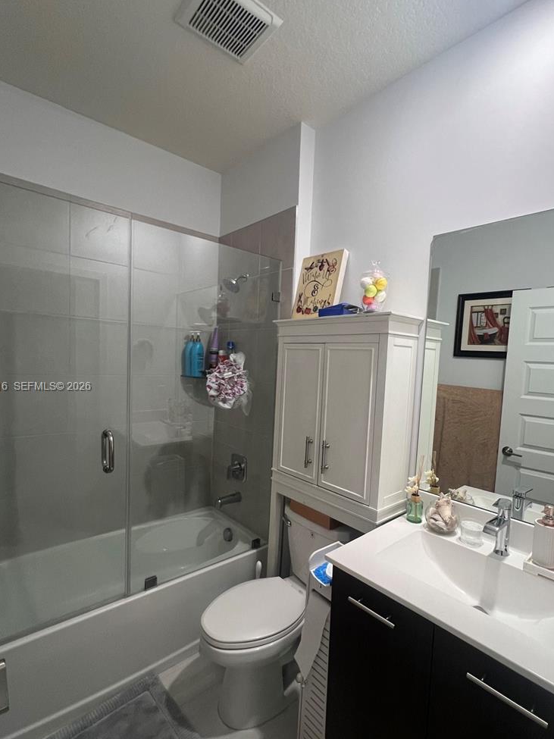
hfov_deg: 78.0
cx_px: 292
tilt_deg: -4.7
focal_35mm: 16
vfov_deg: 94.4
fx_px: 341
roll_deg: -2.0
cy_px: 387
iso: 160
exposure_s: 1/60
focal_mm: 1.57
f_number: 1.8
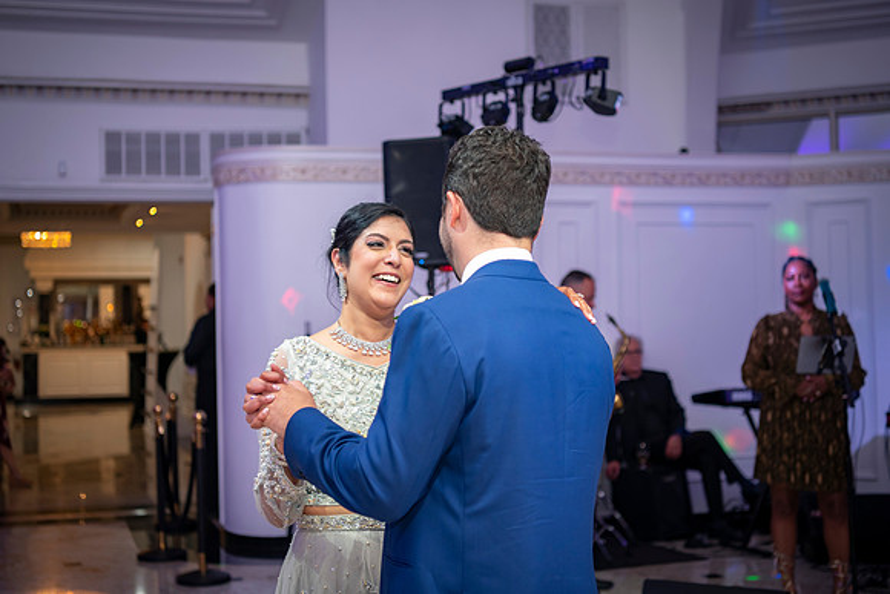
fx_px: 1348
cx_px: 430
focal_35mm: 55
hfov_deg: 36.5
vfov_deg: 24.8
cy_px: 284
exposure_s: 1/125
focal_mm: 50
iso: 800
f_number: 2.8
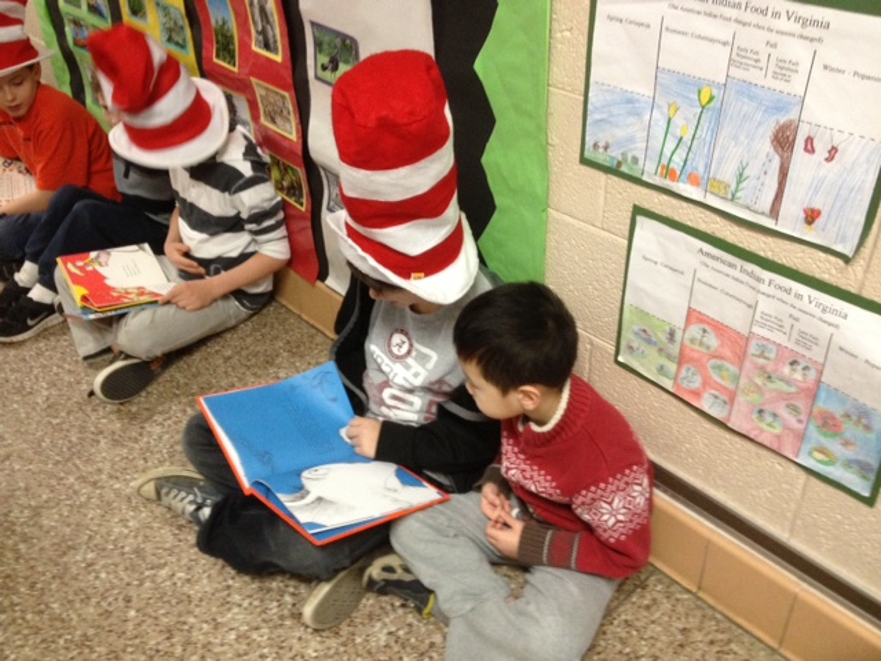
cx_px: 440
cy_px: 330
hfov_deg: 52.6
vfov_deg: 40.7
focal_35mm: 35
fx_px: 891
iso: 250
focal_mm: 4.28
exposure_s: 1/20
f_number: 2.4
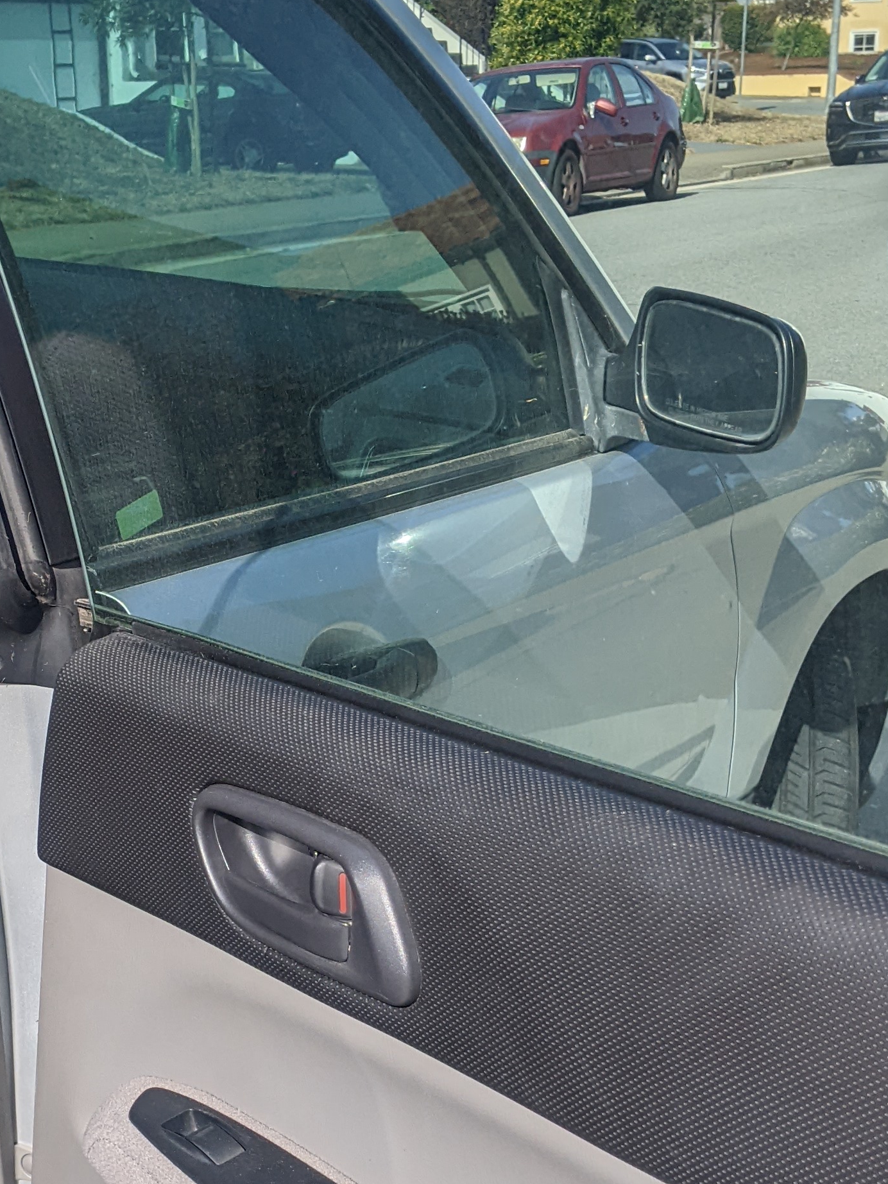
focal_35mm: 59
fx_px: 2018
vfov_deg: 32.4
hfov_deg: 24.7
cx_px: 279
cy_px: 794
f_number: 1.8
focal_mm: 4.44
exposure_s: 1/3906
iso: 54
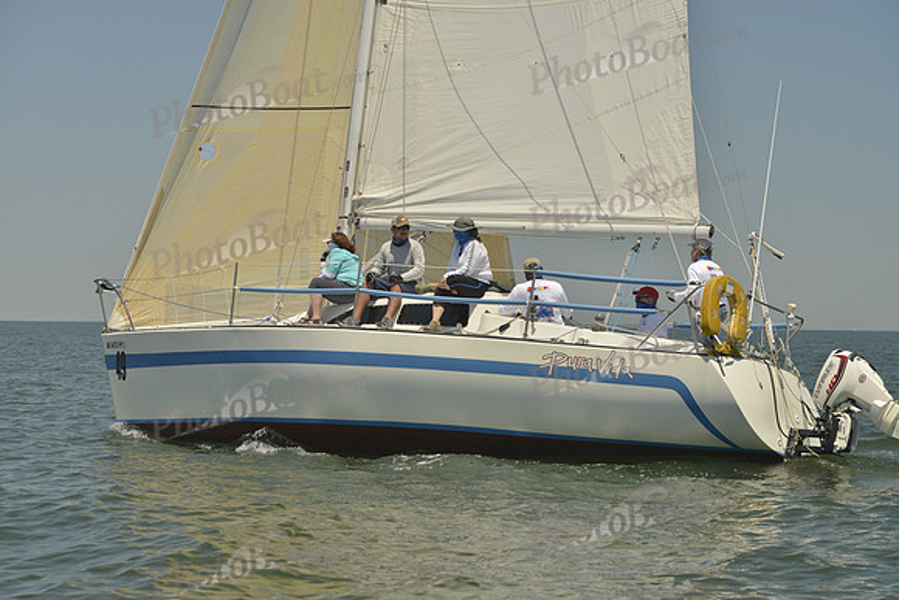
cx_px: 450
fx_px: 2148
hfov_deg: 23.6
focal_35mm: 86
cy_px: 300
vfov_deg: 15.9
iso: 200
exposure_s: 1/640
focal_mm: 86
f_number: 8
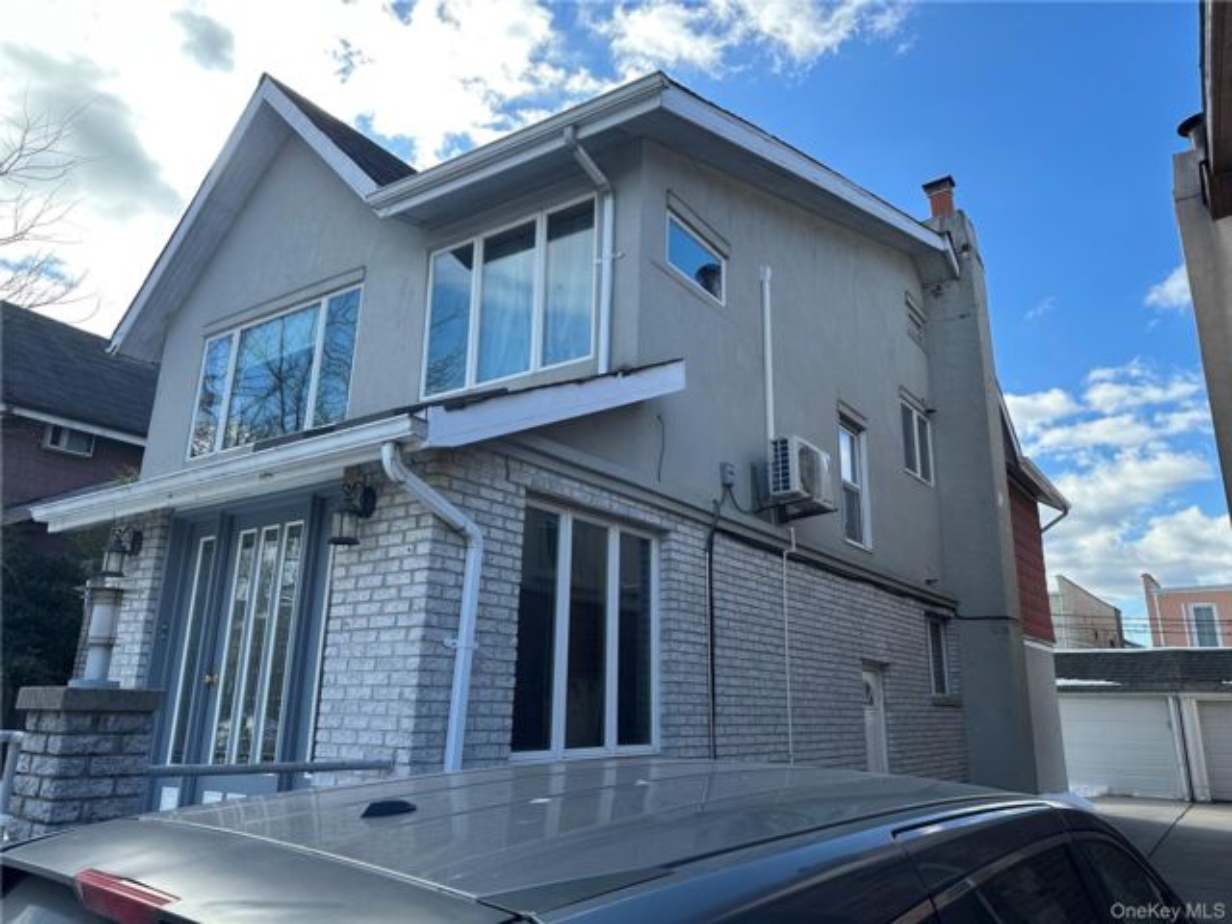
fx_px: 854
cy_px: 462
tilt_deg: +15.7
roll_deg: -1.4
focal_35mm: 24
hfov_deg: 71.6
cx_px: 616
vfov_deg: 56.8
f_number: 1.78
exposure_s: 1/2252
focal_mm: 6.86
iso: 80
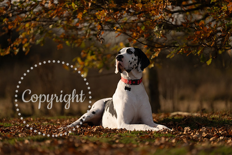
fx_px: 1134
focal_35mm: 176
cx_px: 116
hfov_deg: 11.7
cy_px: 78
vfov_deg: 7.8
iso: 200
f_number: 2.8
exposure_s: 1/3200
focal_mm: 176
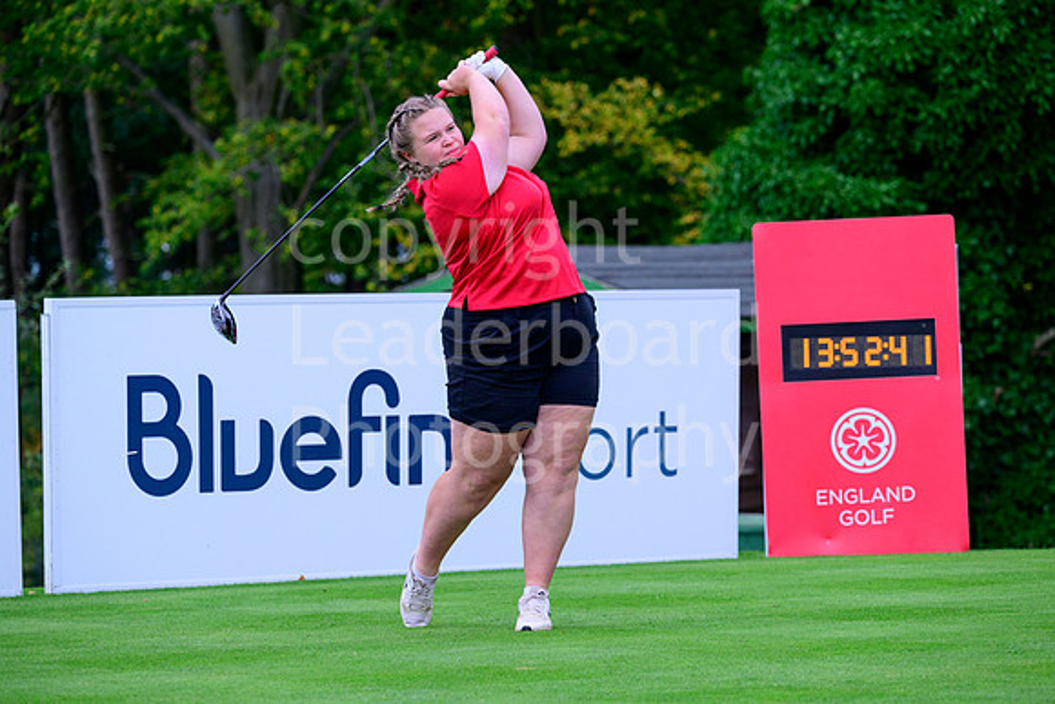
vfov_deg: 7.0
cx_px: 528
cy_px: 352
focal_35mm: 195
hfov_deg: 10.5
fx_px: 5716
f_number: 6.3
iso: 1600
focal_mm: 195
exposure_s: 1/1250
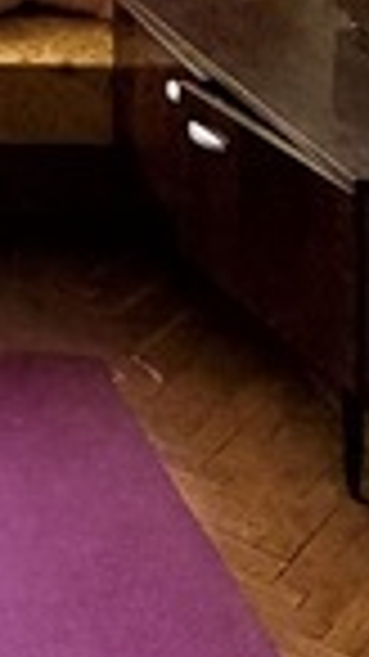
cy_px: -544
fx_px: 1741
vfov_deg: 17.2
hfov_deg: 10.4
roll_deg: -0.5
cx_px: -518
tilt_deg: +0.3
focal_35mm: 100
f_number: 2.2
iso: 400
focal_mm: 2.22
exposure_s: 1/60
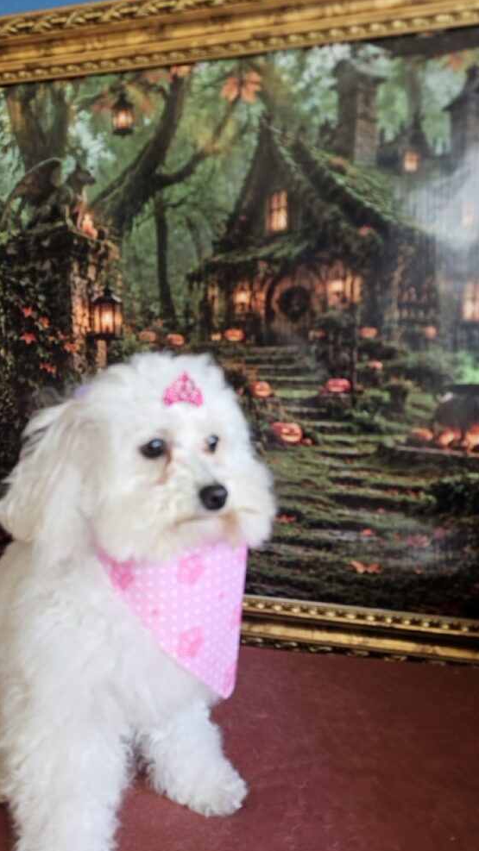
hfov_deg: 44.0
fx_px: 587
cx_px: 177
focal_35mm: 26
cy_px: 422
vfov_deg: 71.9
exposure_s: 1/72.1
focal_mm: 5.4
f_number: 1.8
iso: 40
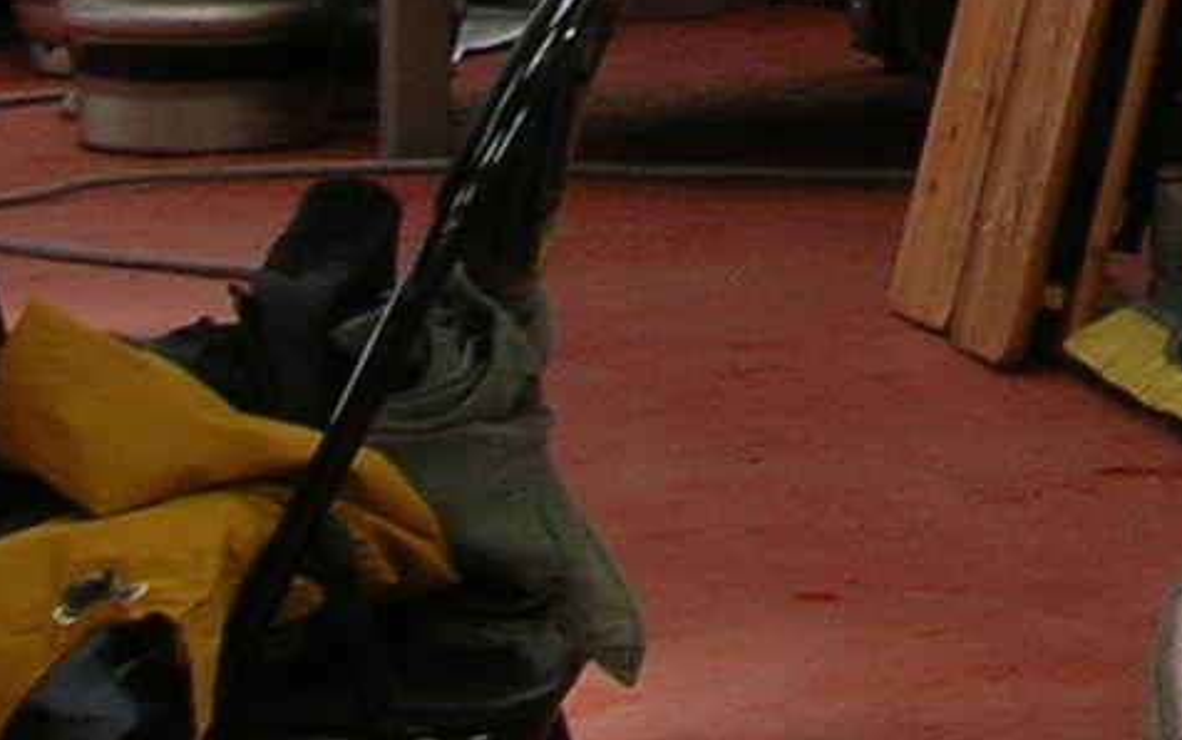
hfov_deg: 11.1
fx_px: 5576
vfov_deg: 7.1
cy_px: -1145
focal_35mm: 173
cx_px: 2314
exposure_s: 1/30
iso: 50
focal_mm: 5.7
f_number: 4.9
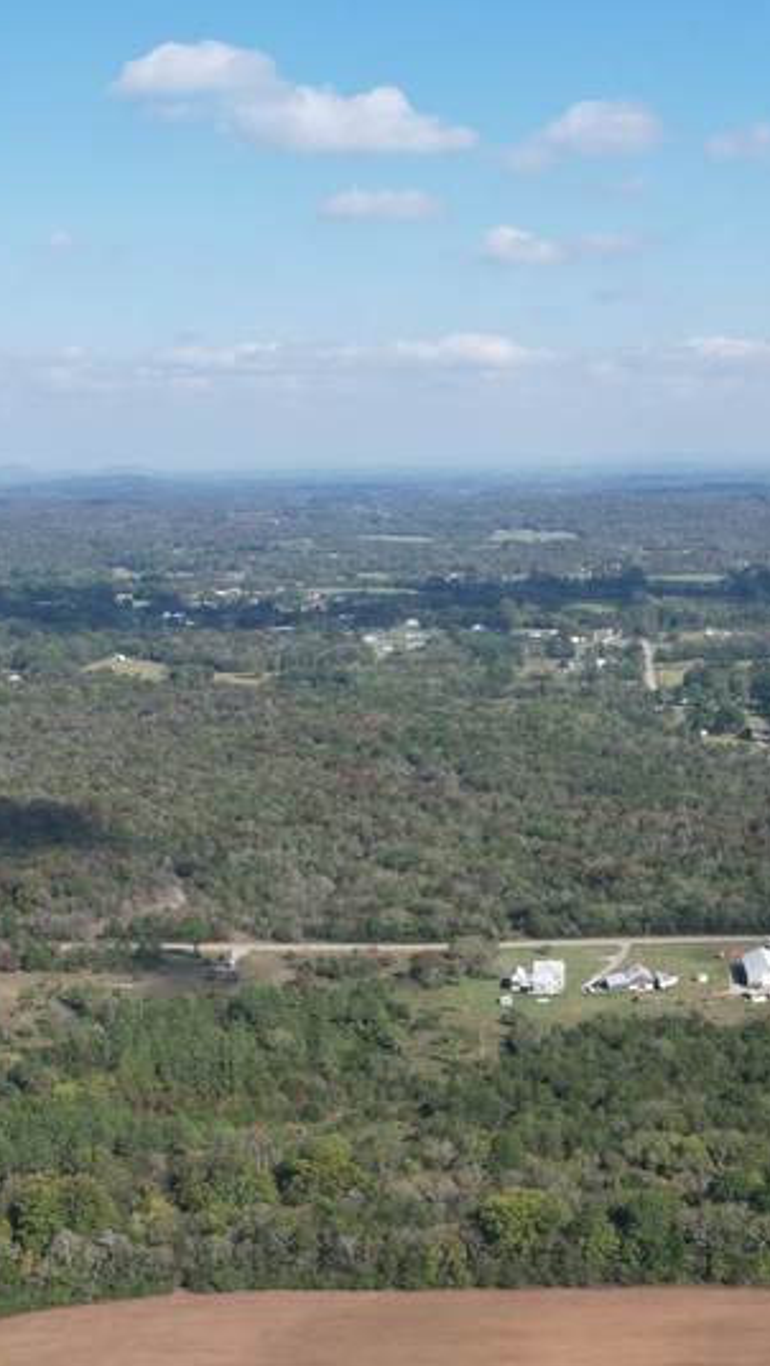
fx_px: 1994
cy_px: 1026
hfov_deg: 21.6
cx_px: 622
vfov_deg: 36.9
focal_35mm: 55
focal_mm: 8.38
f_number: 2.8
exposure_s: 1/1500
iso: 100
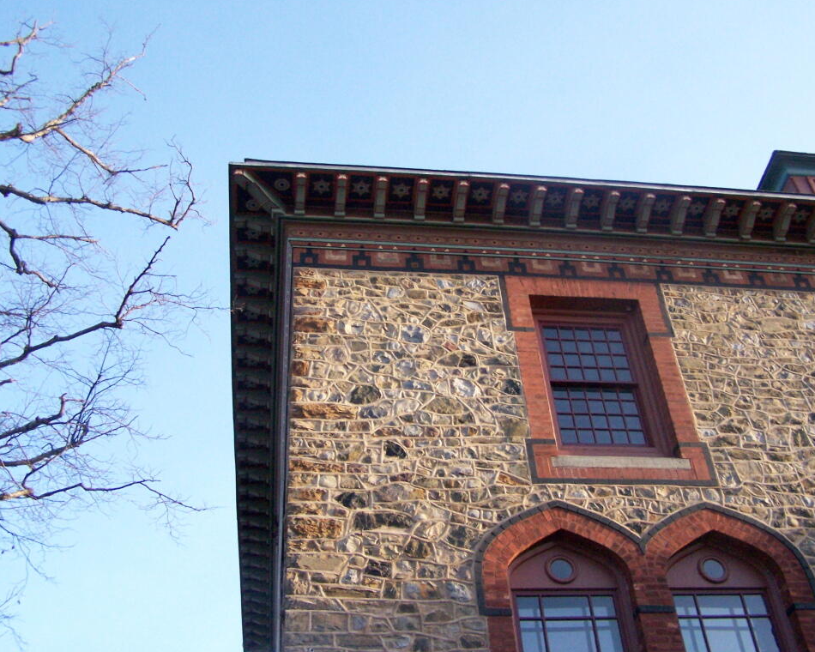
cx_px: 424
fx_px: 965
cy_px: 323
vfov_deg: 37.3
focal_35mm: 40
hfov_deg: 45.8
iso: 400
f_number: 2.8
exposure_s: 1/1000
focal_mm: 6.3
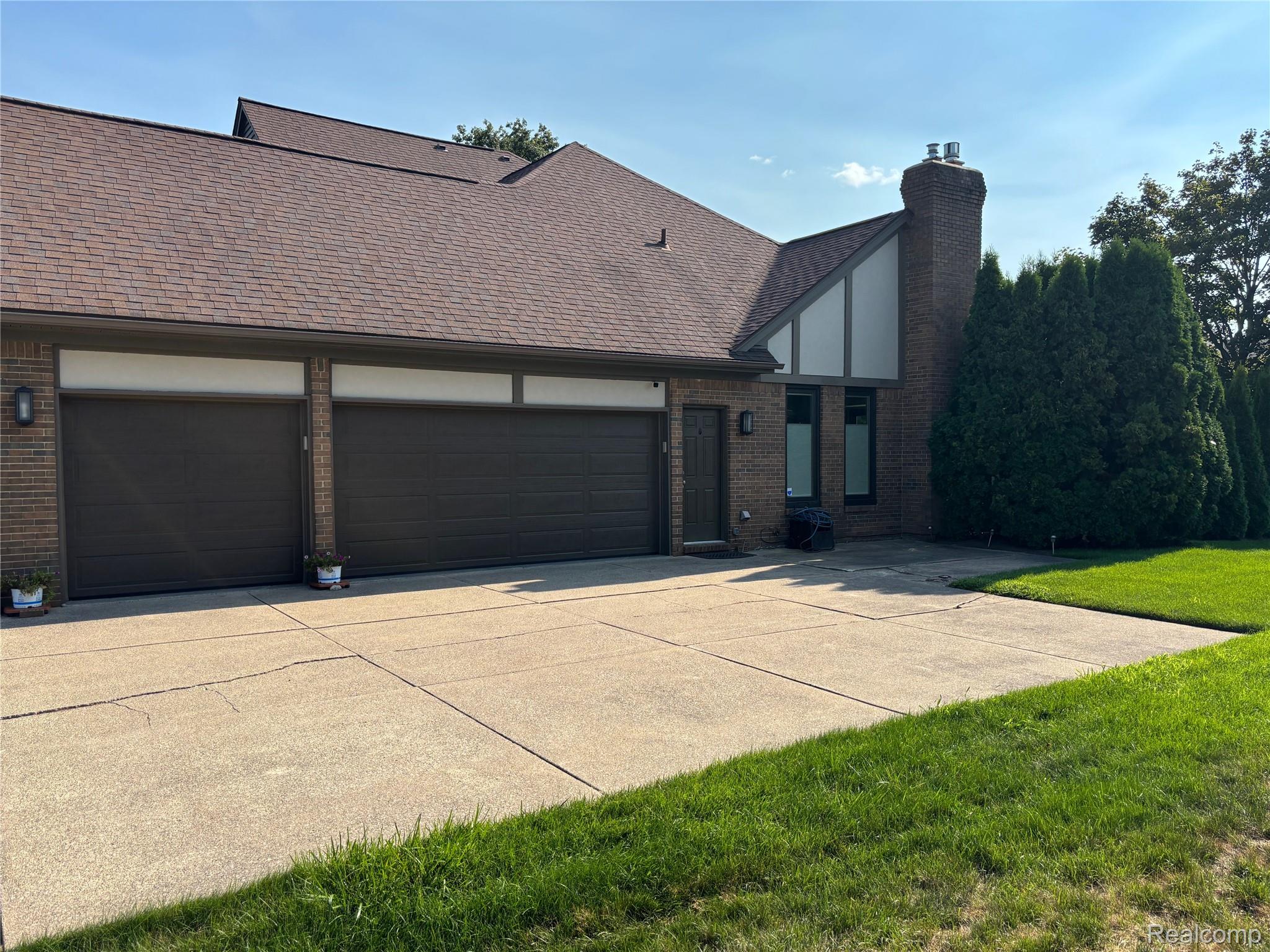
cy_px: 476
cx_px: 635
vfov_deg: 53.1
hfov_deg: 67.3
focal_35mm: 26
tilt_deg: -1.0
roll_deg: -0.5
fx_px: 954
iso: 50
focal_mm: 5.96
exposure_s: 1/3534
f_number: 1.6
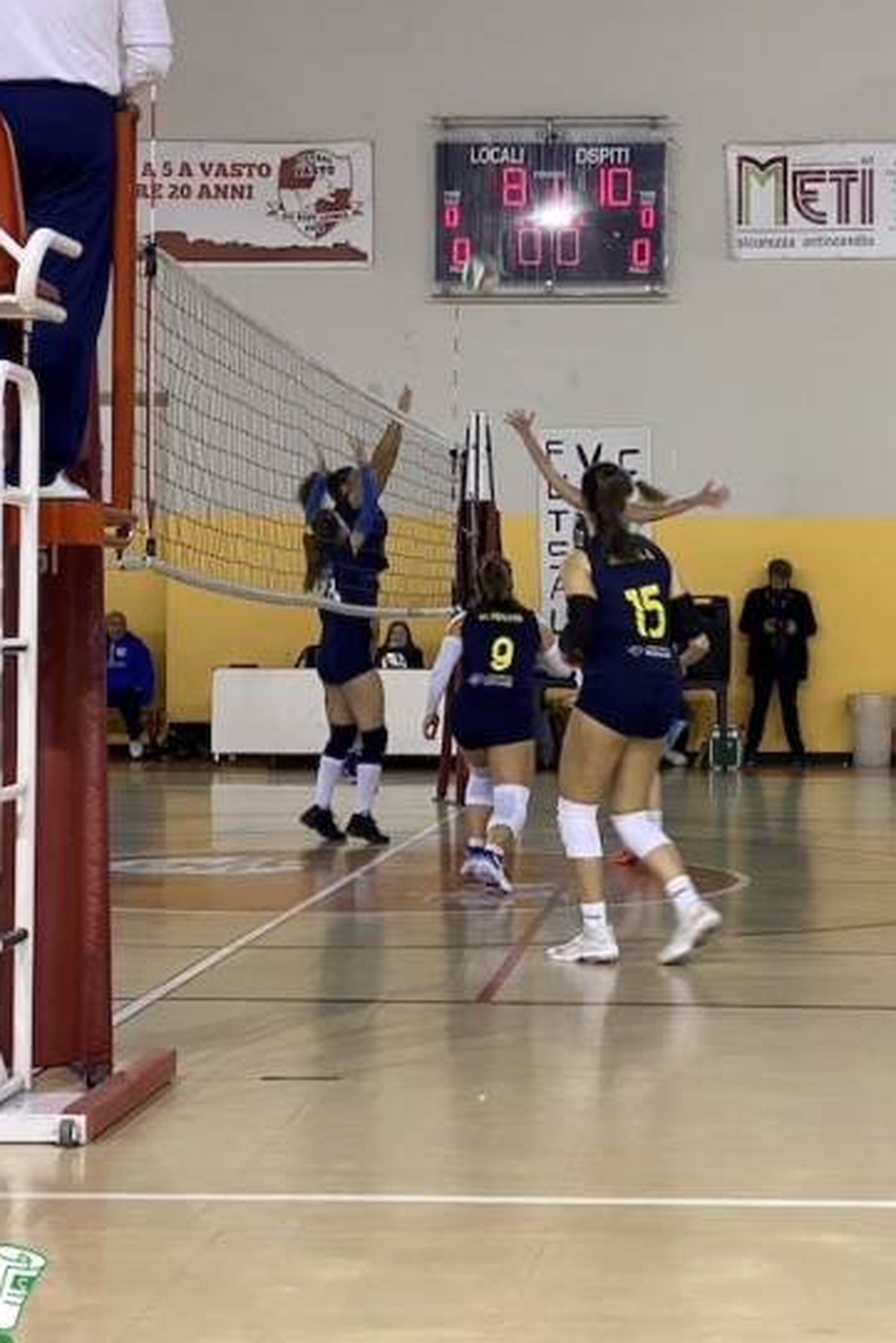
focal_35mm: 80
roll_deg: -0.7
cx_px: 663
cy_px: 618
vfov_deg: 25.3
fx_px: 2985
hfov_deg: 17.0
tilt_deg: +1.0
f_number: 2
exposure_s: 1/100
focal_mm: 6
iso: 125
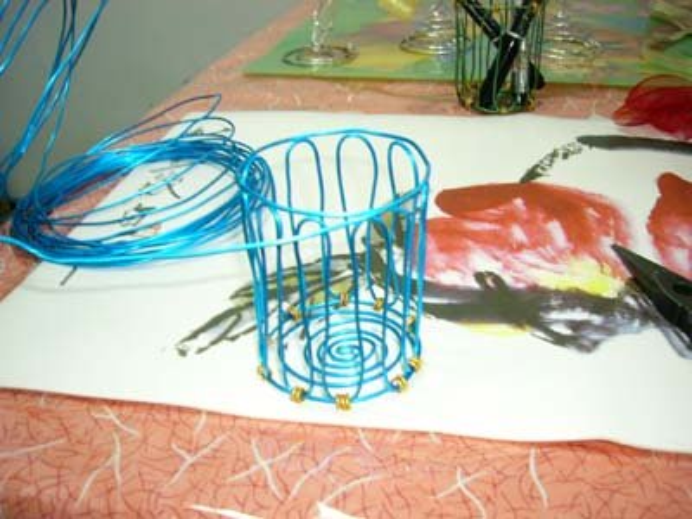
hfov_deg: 52.6
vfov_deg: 40.7
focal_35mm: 35
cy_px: 260
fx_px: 700
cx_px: 346
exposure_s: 1/8
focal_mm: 5.8
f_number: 2.8
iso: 100
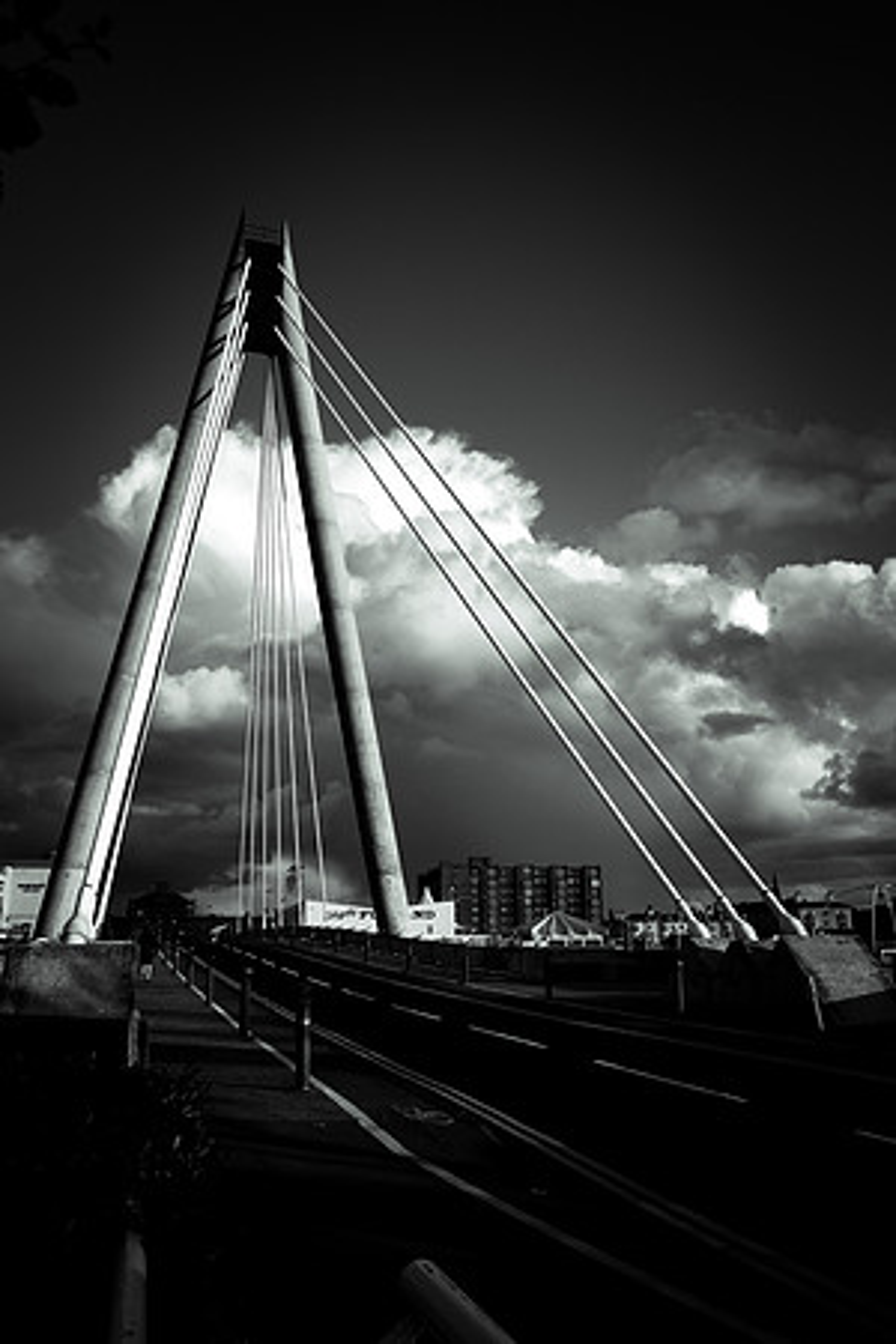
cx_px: 448
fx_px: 1008
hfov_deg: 47.9
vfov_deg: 67.4
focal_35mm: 27
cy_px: 672
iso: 160
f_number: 7.1
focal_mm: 18
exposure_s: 1/320
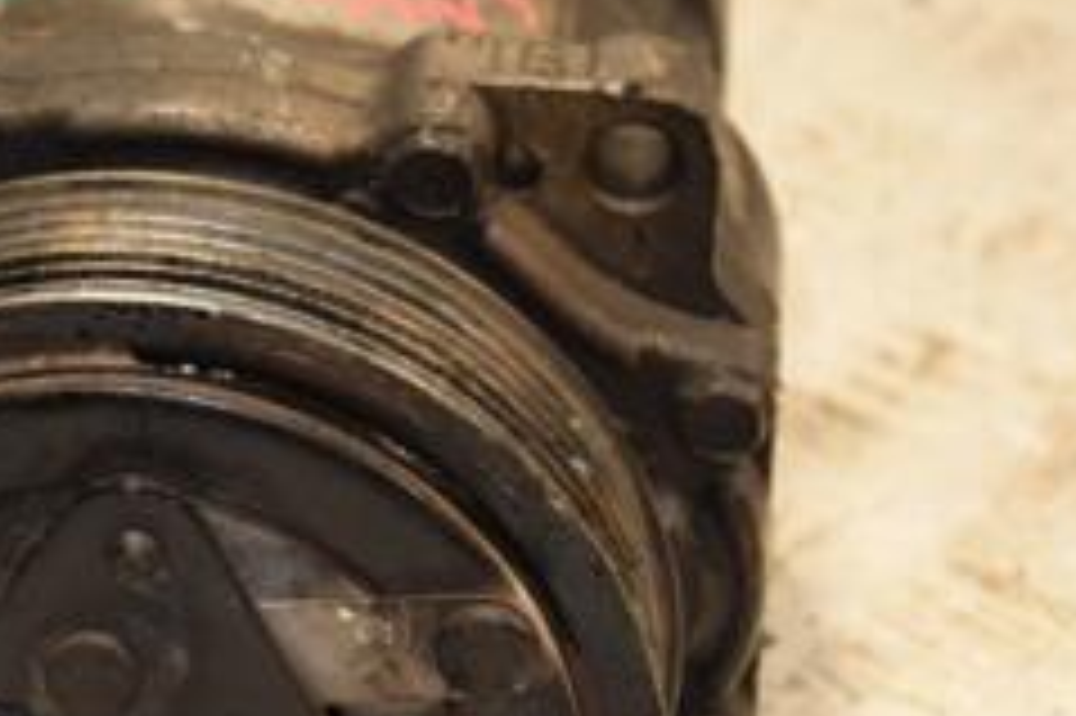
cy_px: 360
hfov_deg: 7.3
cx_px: 99
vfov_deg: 4.9
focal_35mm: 282
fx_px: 8430
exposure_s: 1/125
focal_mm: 75
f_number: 5.3
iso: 800
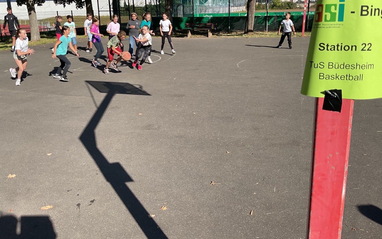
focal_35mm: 32
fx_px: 333
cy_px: 93
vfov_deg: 39.2
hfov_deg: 59.6
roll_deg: +0.1
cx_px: 195
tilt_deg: -14.9
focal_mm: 3
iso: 16
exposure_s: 1/1342
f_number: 1.8
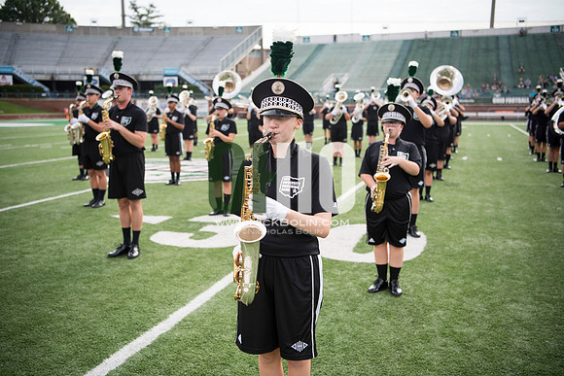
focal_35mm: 38
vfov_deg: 35.1
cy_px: 188
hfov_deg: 50.7
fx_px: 595
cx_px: 282
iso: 400
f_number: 2.8
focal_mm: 38
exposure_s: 1/2000
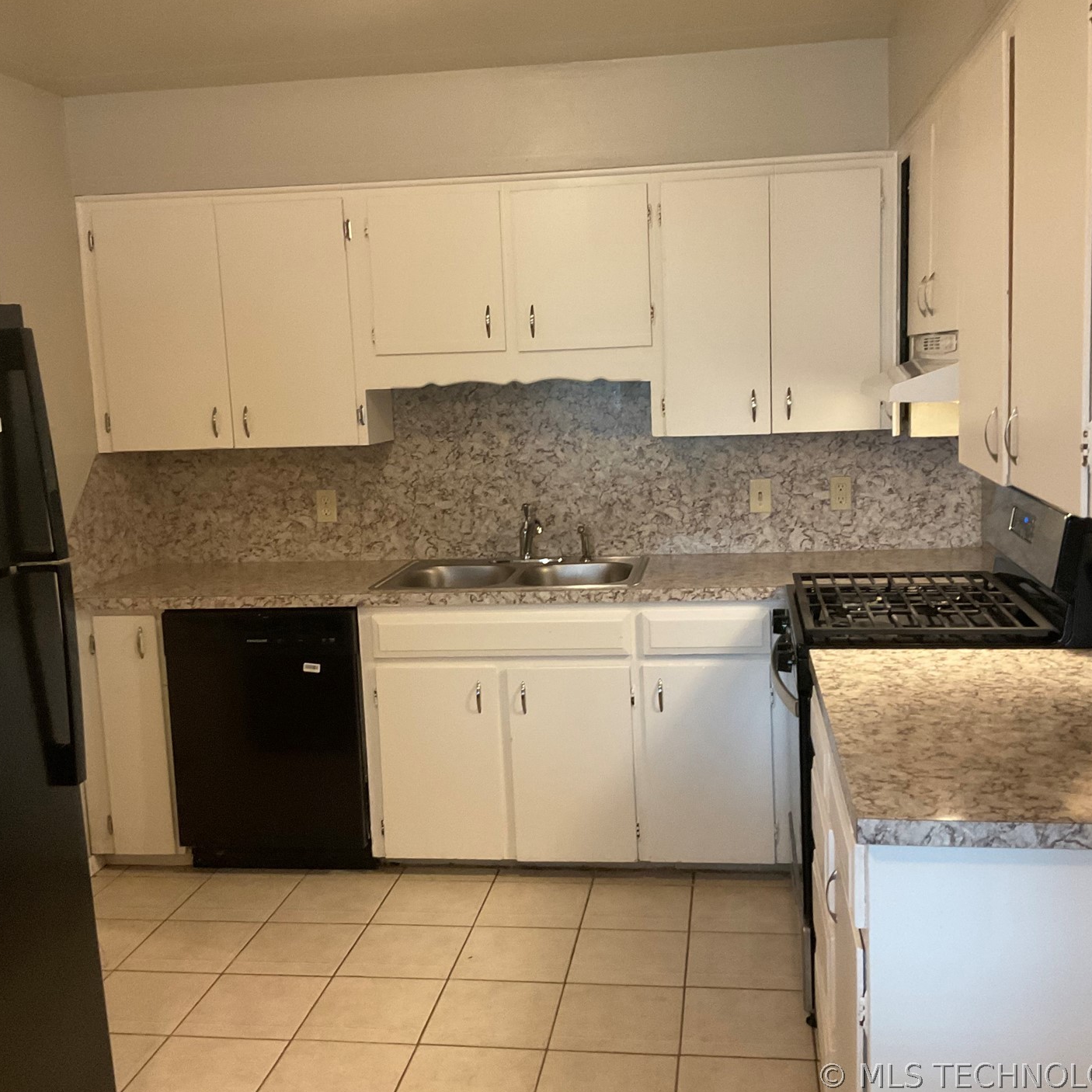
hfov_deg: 47.2
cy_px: 542
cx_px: 574
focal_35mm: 35
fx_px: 1249
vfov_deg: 47.2
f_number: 1.8
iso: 250
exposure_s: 1/40
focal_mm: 3
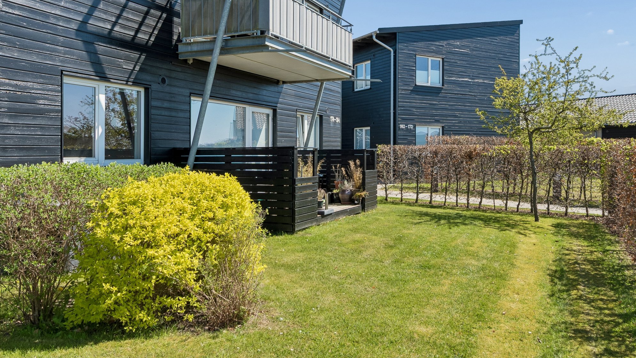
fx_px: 506
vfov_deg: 37.8
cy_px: 81
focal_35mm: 30
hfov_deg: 64.1
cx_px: 357
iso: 140
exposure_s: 1/125
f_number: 13
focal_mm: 19
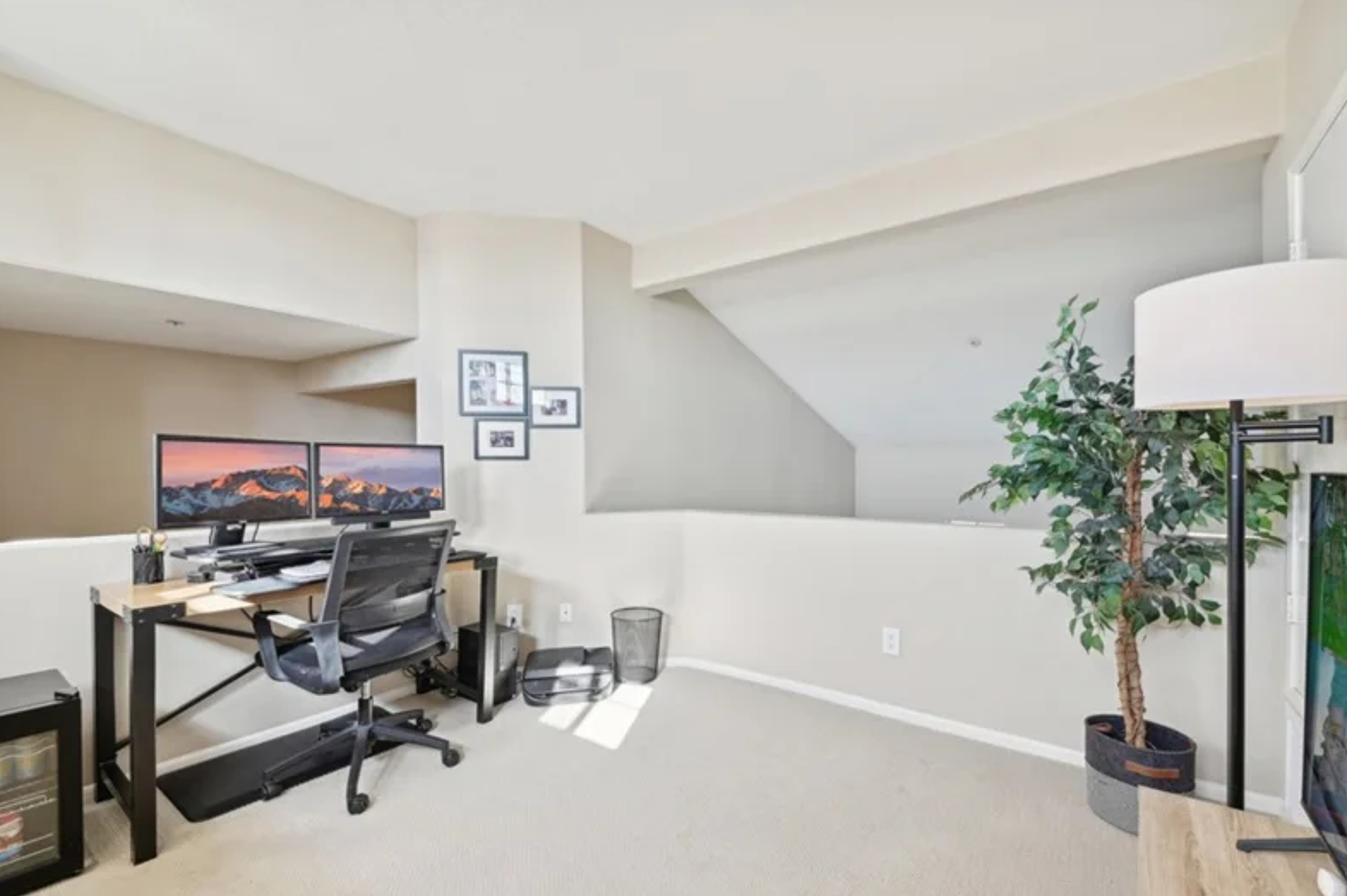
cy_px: 468
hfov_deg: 100.4
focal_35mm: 15
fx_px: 561
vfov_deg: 77.2
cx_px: 697
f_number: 8
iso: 320
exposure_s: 1/13
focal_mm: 14
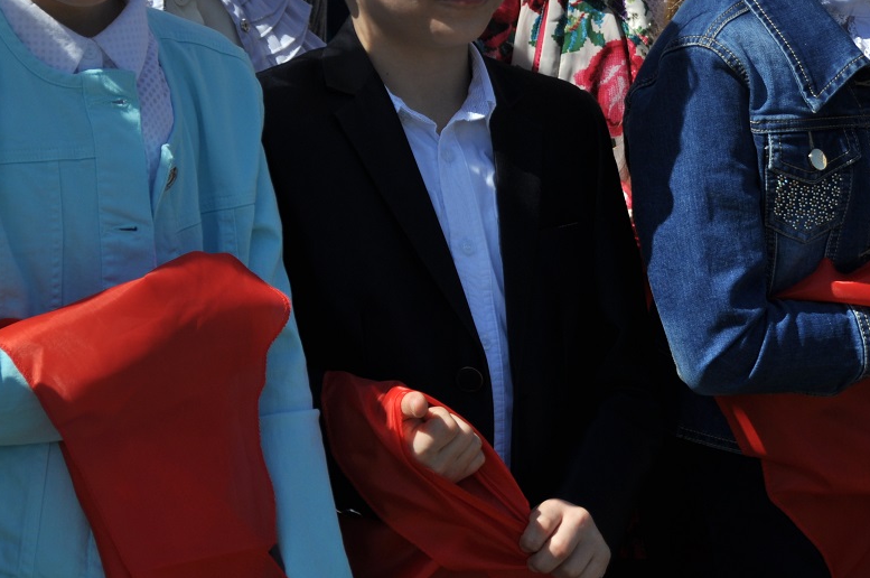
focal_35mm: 261
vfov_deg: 5.3
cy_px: 127
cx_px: 385
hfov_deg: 7.9
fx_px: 6295
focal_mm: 105
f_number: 5.3
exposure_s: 1/1000
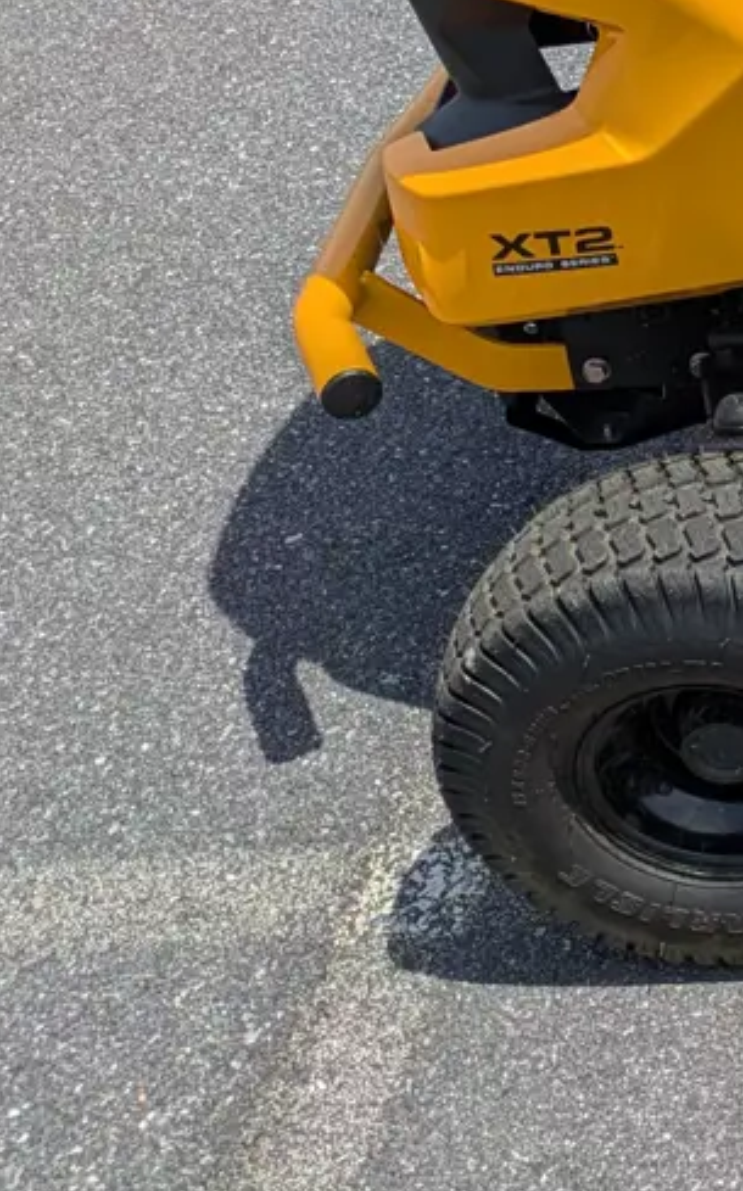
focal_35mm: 78
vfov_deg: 25.5
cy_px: 83
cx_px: 1552
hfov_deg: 13.8
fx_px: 2531
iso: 48
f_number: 1.89
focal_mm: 5.43
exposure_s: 1/4184
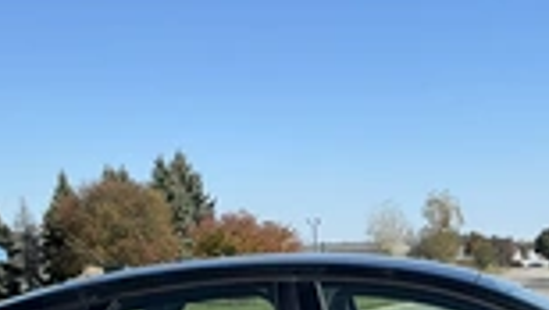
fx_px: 1151
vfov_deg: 14.2
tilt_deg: -8.1
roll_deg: +1.3
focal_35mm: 79
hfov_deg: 26.6
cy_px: 488
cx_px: 392
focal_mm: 3
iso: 25
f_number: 1.8
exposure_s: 1/1412
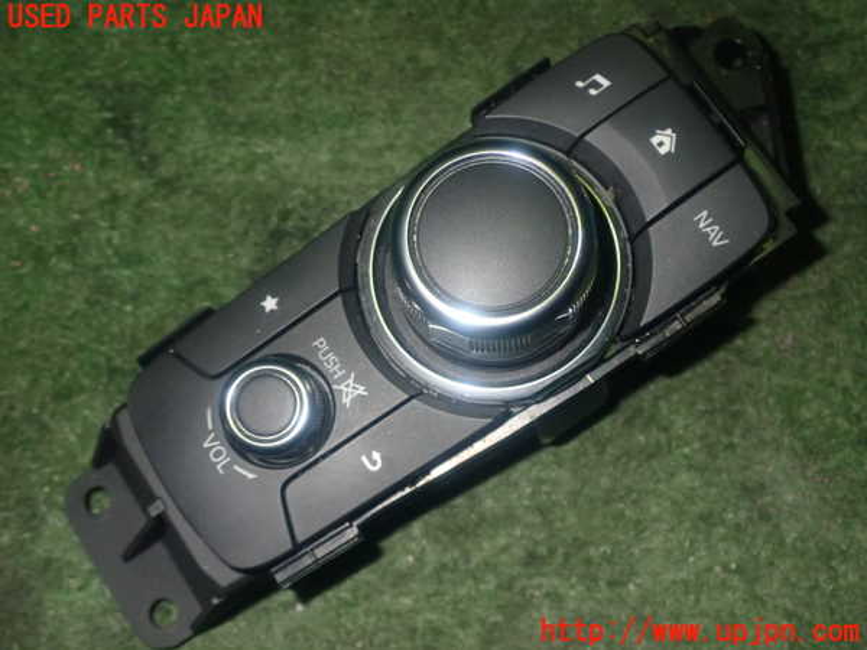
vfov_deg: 32.9
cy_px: 325
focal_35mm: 44
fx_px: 1102
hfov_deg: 42.9
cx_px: 434
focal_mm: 7.84
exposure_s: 1/40
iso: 500
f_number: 9
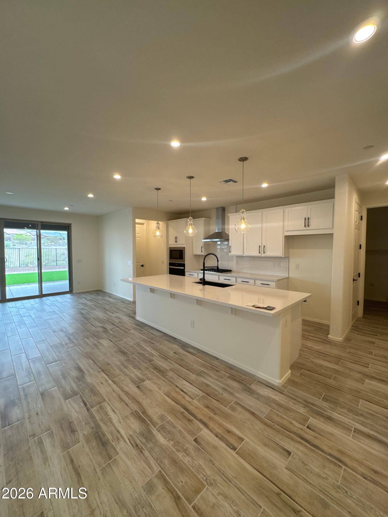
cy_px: 258
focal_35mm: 14
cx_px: 194
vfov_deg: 102.1
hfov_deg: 85.7
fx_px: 209
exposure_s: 1/120
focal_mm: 2.22
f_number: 2.2
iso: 125
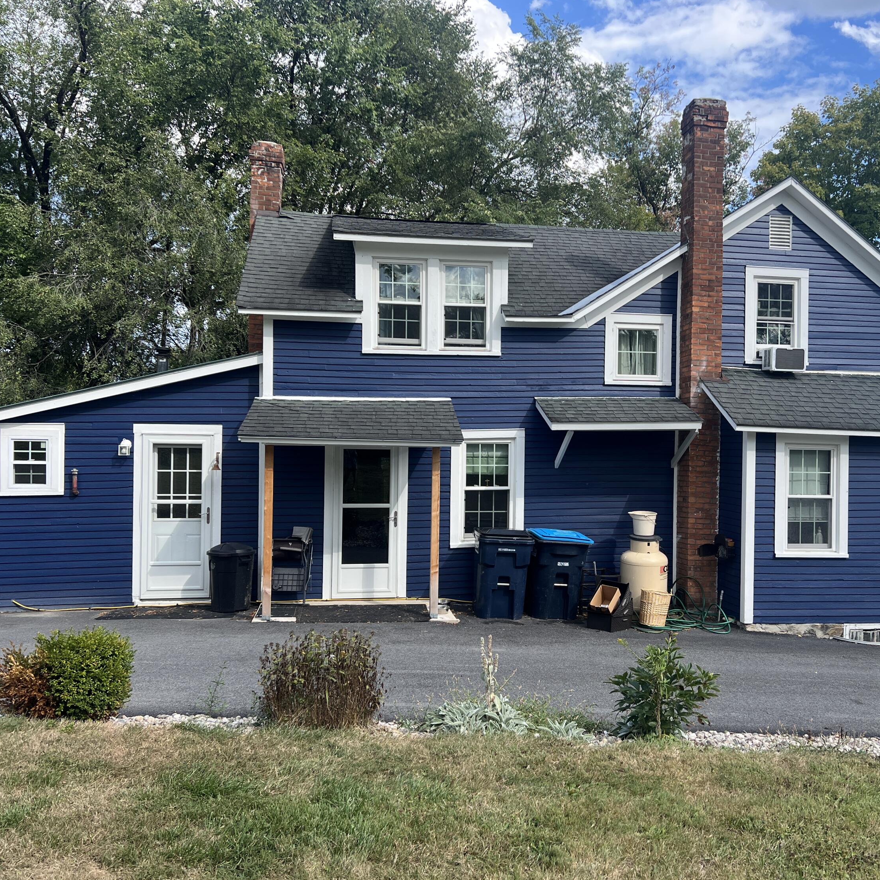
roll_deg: -1.0
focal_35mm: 31
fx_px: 892
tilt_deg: +0.0
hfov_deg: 52.2
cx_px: 520
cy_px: 441
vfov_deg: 52.5
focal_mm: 5.7
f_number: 1.5
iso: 50
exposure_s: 1/1395
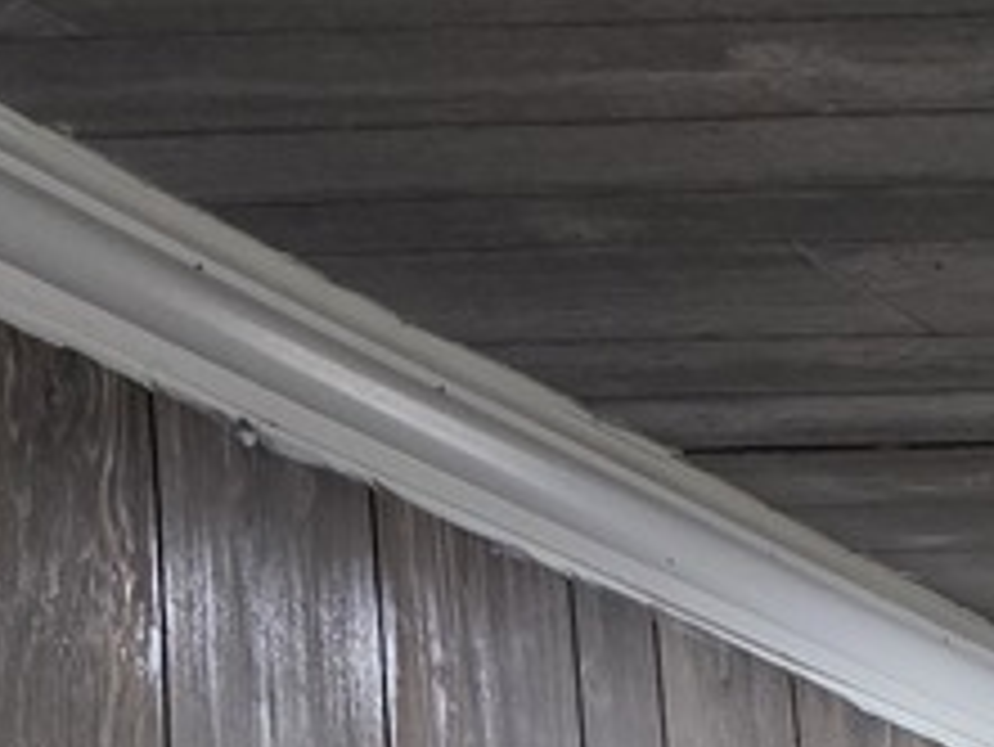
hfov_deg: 10.2
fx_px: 4310
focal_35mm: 150
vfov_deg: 8.9
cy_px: 1836
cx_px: 2843
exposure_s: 1/120
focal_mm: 6.3
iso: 320
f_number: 1.7
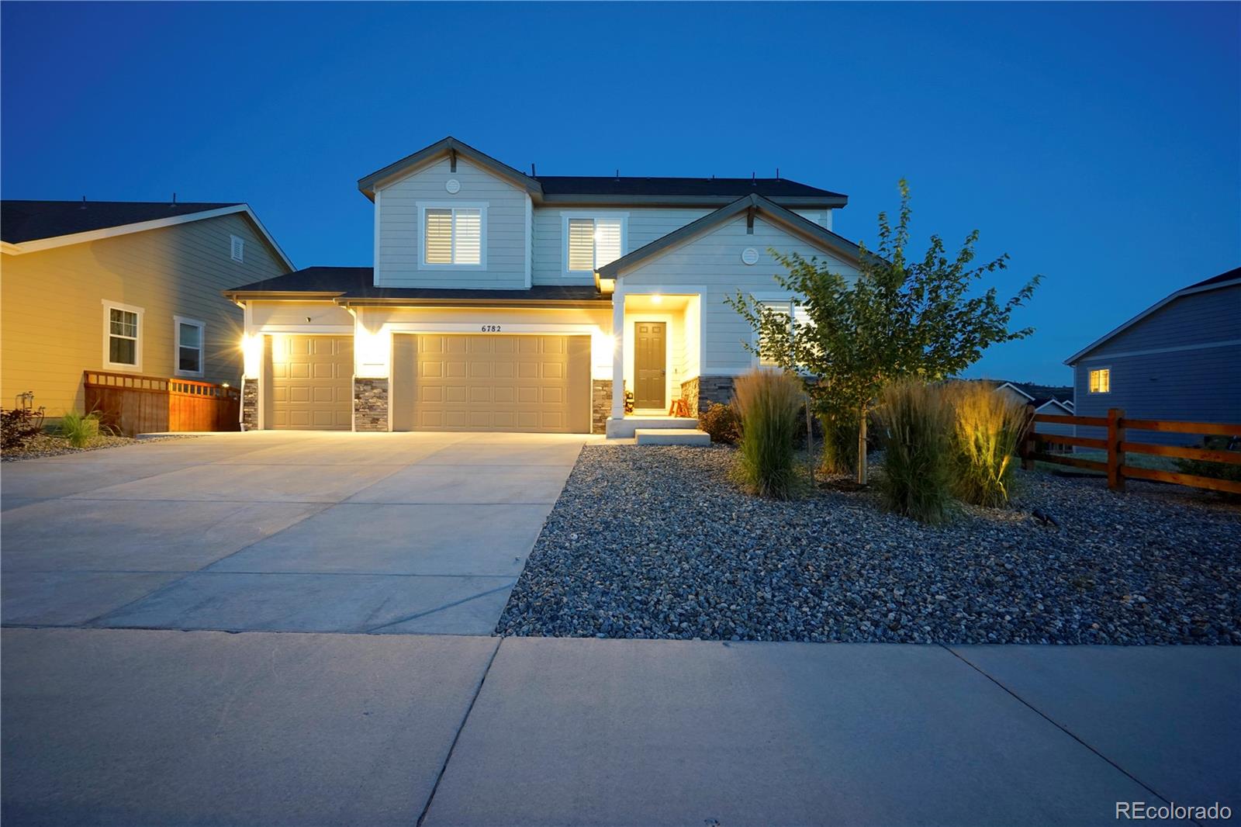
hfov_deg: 96.7
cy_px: 414
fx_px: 551
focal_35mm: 16
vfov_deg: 73.7
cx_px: 620
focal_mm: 16
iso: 1000
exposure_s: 2
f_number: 9
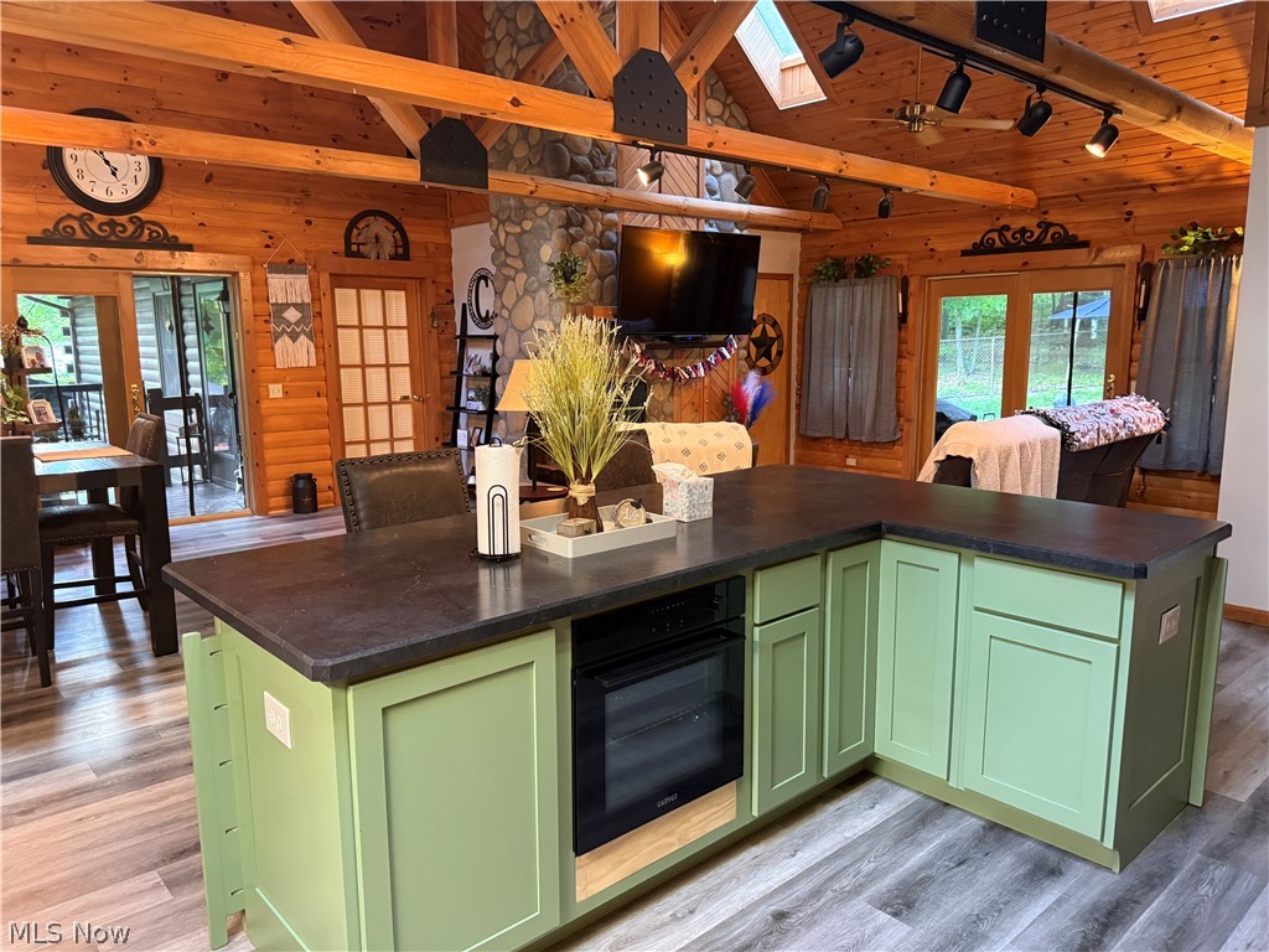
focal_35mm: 24
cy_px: 476
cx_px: 634
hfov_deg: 71.6
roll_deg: +0.2
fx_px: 880
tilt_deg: -8.9
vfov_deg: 56.8
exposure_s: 1/40
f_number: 1.78
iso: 640
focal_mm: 6.76
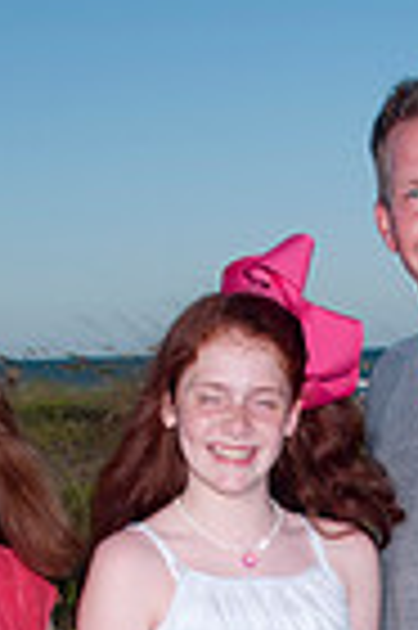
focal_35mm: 125
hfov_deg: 10.9
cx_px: 254
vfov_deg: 15.8
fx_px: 2182
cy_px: 734
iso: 100
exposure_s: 1/250
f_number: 10
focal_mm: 26
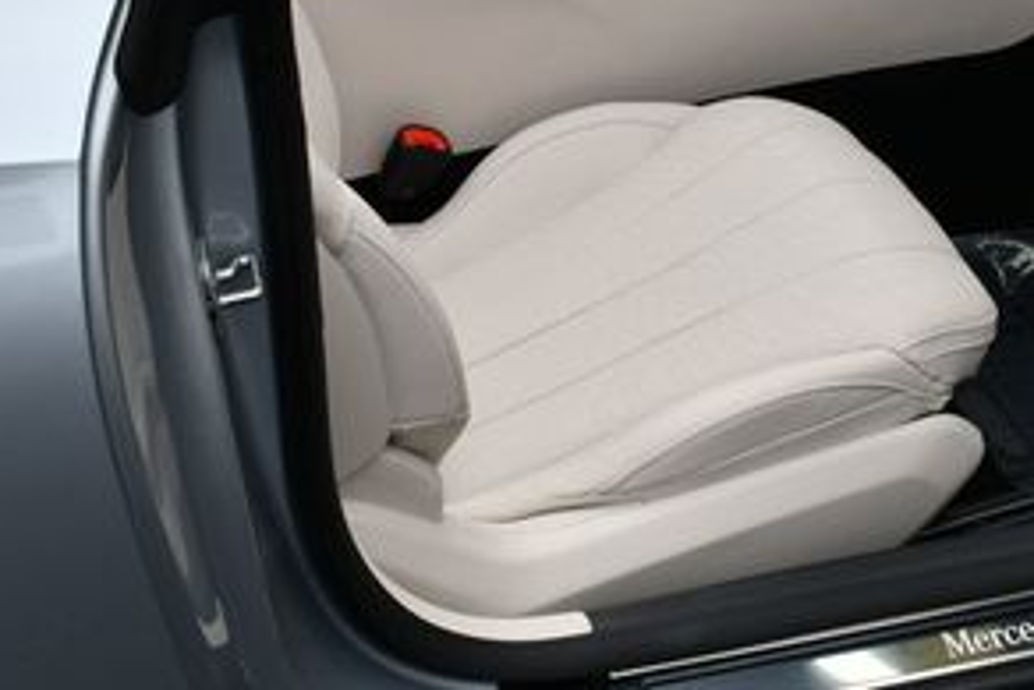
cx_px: 754
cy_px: -18
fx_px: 2270
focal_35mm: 79
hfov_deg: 25.4
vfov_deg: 16.9
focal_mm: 18
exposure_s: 1/250
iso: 180
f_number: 8
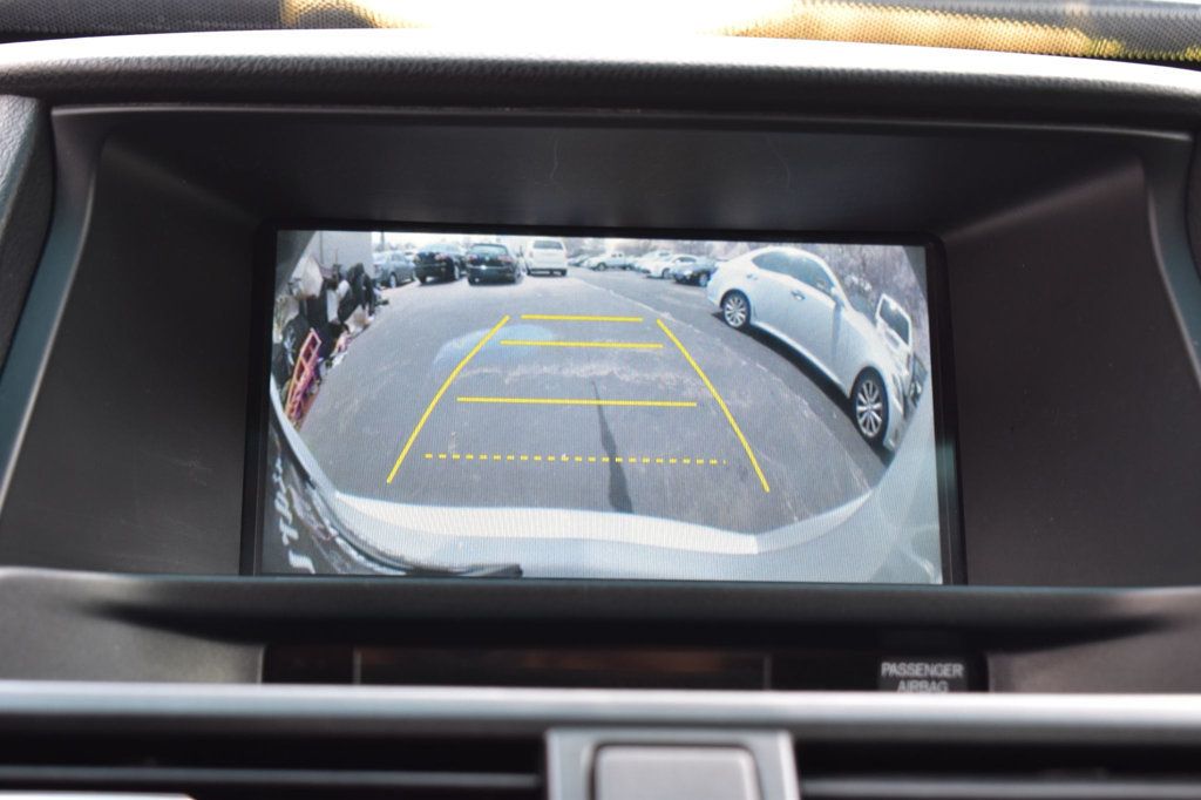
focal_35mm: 72
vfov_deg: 18.9
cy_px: 400
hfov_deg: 28.1
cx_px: 600
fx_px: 2401
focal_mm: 48
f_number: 7.1
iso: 400
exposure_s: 1/30
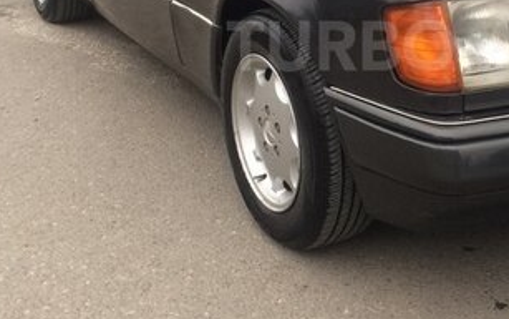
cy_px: 46
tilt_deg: -17.7
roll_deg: +2.6
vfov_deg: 19.4
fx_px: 916
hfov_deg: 30.4
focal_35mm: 66
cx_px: 396
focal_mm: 4.15
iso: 40
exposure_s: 1/33
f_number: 2.2
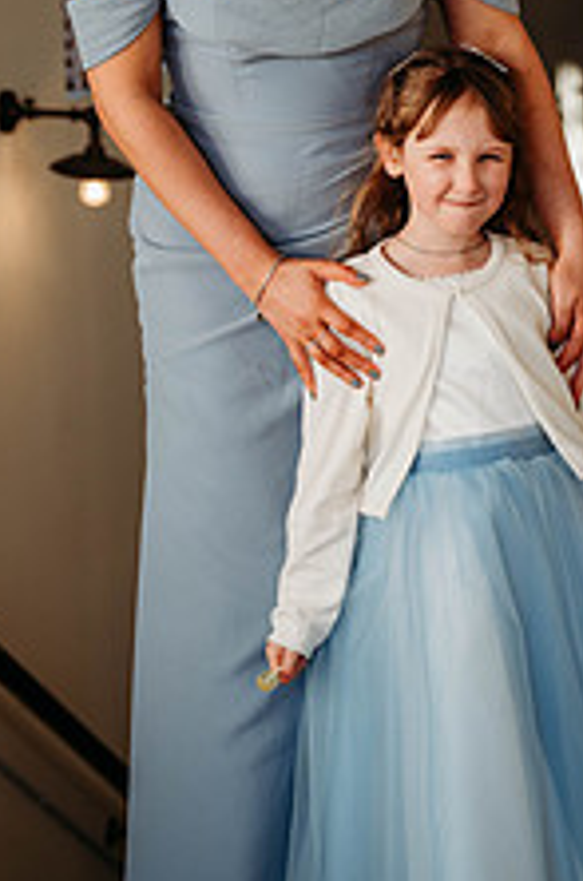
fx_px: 3173
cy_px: 262
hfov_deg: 10.5
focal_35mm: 130
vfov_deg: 15.8
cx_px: 379
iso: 100
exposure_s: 1/320
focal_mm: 64
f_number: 2.8
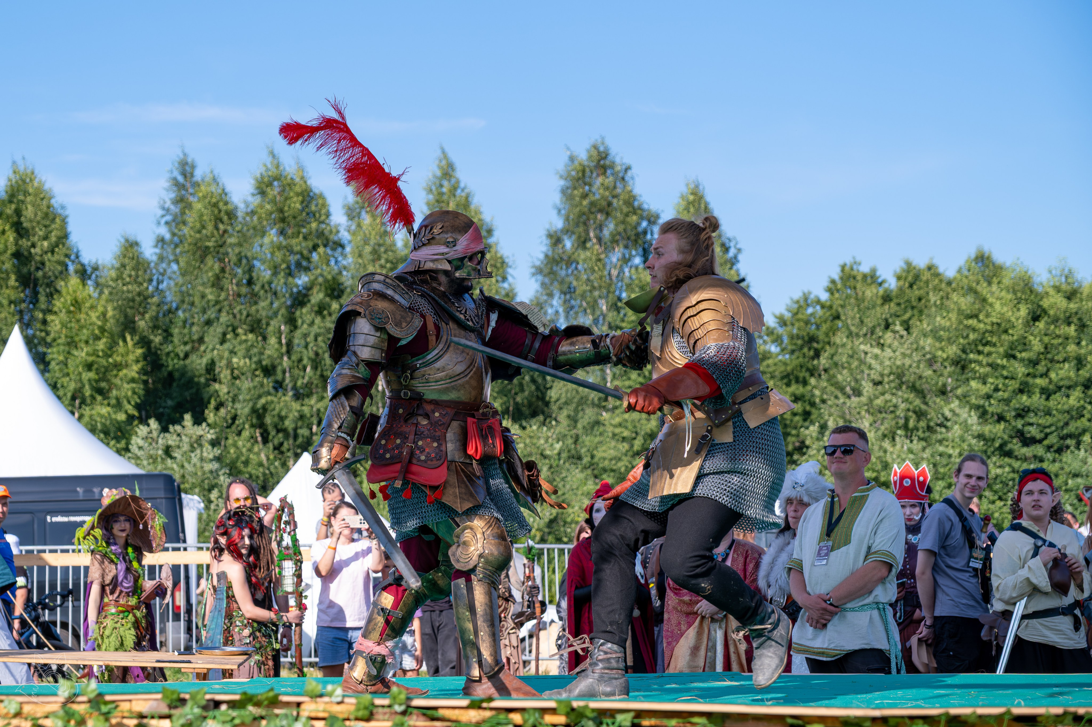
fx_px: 2506
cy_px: 347
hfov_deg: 24.6
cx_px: 474
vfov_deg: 16.5
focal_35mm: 83
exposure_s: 1/1000
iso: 160
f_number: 4
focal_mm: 48.5
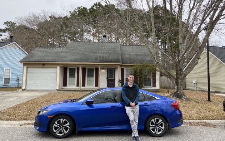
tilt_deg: +4.9
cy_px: 66
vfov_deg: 44.5
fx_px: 172
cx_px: 114
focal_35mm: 28
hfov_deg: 66.5
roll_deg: -1.1
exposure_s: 1/306
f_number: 1.8
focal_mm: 4.25
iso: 32
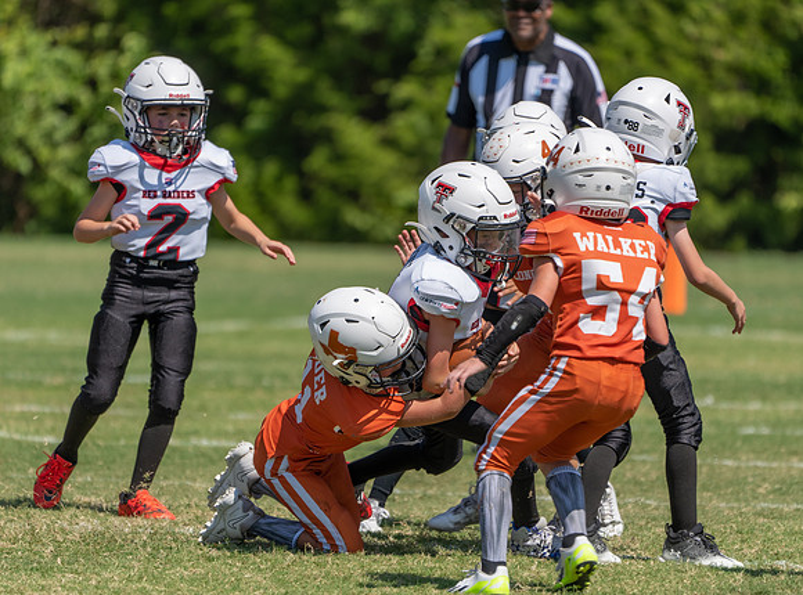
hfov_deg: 4.0
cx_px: 448
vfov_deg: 3.0
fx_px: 11544
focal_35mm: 500
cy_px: 346
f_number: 5.6
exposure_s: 1/1000
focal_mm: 400
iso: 160
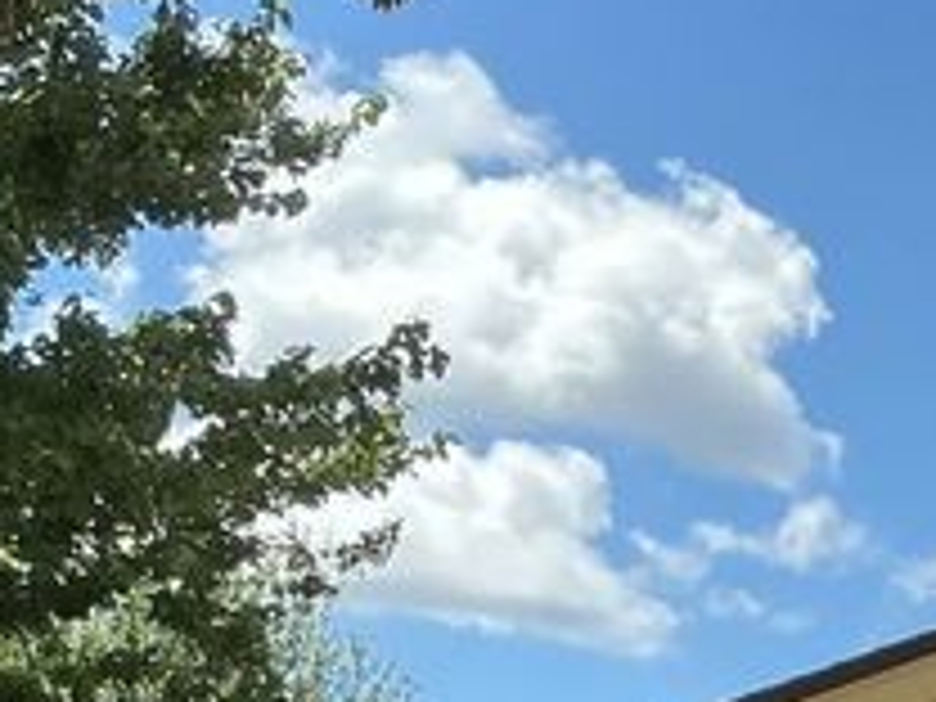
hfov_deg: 12.6
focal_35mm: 143
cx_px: 1674
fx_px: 3867
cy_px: 1094
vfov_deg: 10.0
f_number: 1.8
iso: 25
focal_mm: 3
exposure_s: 1/2427
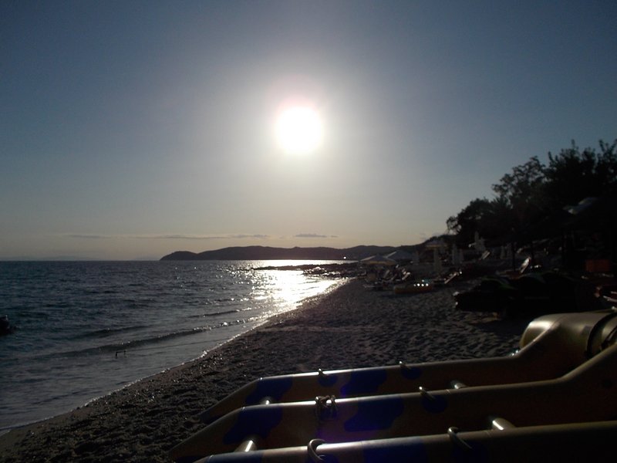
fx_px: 517
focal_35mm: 29
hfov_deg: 61.7
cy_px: 232
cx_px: 308
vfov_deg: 48.2
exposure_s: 1/1000
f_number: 9.3
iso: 80
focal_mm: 4.1
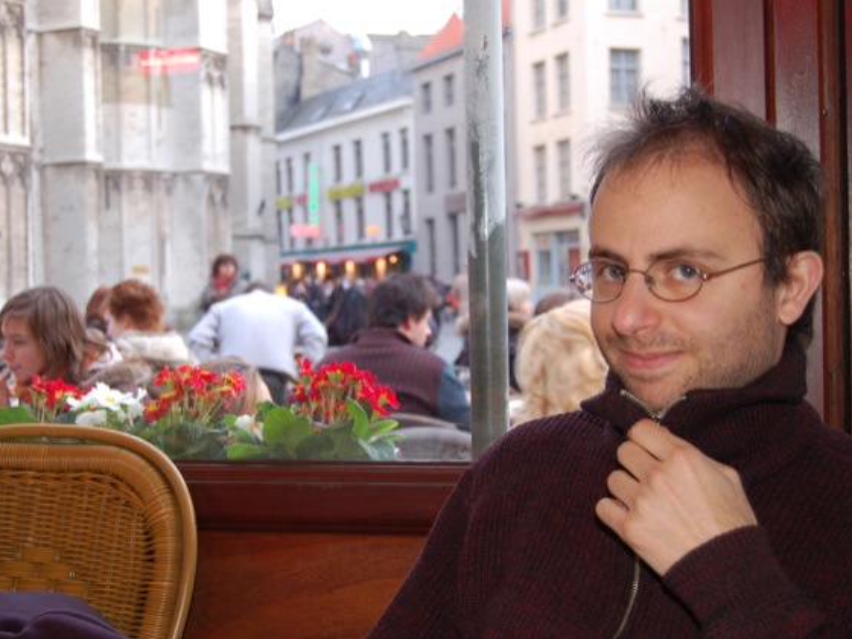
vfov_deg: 26.1
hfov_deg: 34.3
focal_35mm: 56
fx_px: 1378
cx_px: 393
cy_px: 320
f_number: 4.5
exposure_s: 1/40
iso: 400
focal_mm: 34
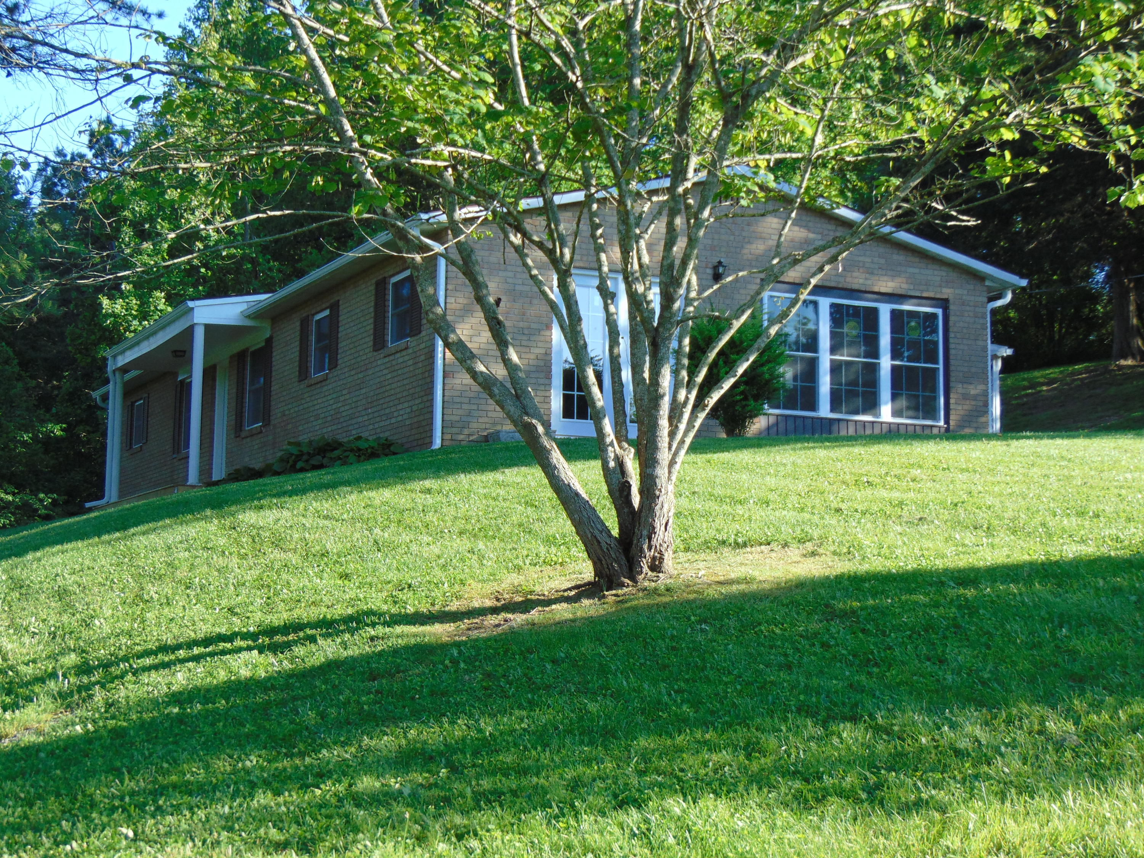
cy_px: 429
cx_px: 572
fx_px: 1983
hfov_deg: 32.2
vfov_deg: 24.4
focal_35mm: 60
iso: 80
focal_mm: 10.8
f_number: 3.6
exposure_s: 1/200
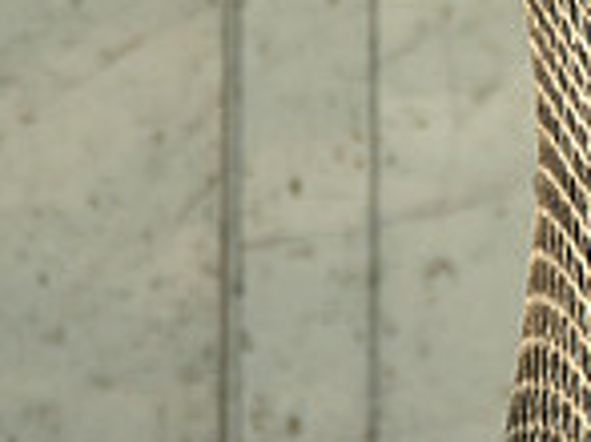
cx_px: 842
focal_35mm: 1107
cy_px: 494
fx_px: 18884
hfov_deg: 1.8
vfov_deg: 1.3
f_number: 3.2
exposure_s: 1/10000
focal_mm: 234
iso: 1600
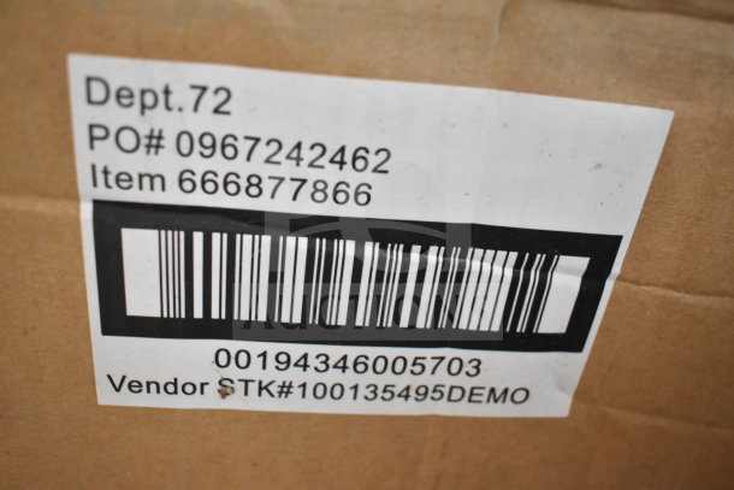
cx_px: 367
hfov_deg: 53.1
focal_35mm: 36
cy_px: 245
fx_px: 734
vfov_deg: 36.9
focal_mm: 24
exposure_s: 1/40
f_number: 3.8
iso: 2500
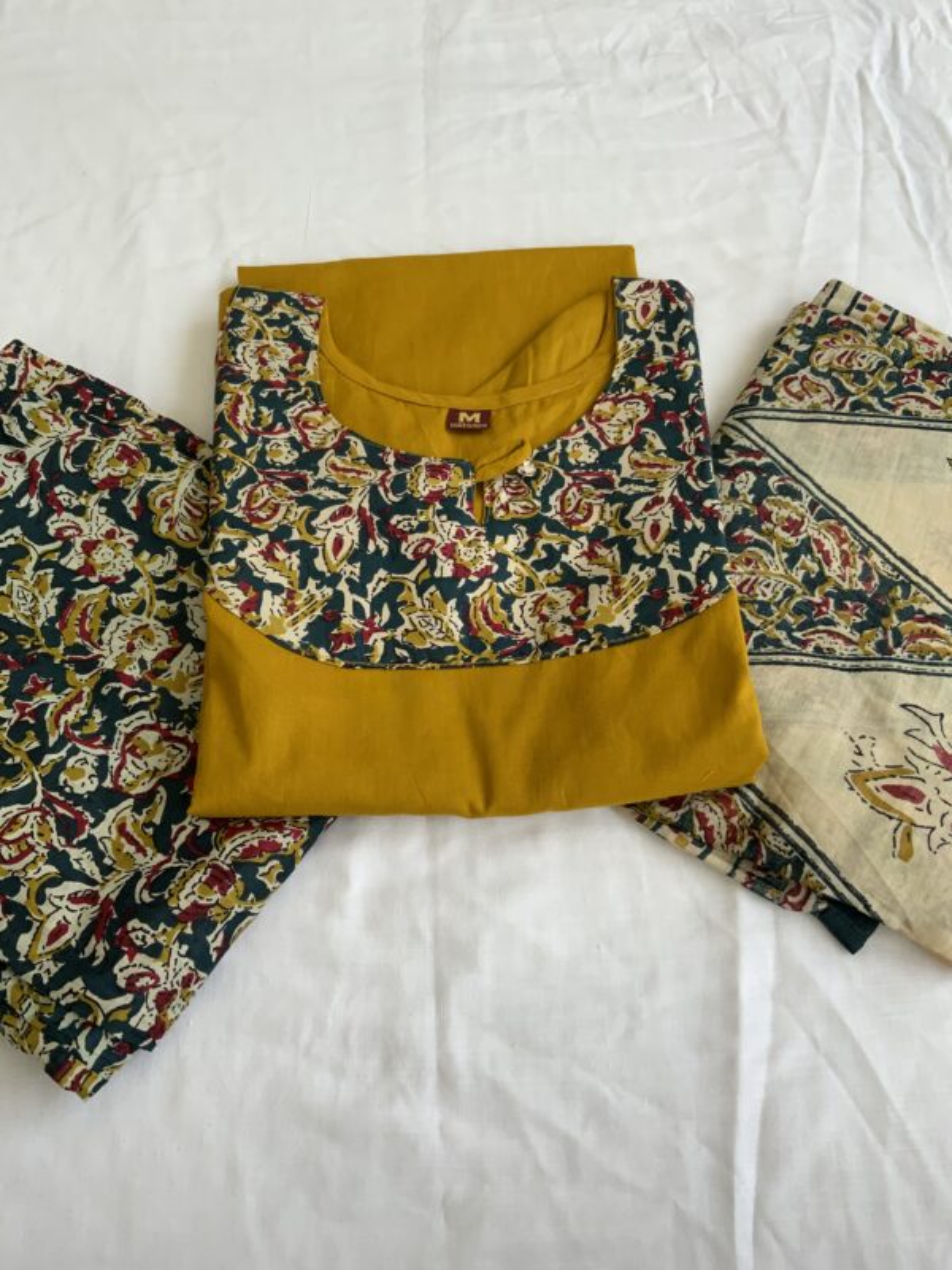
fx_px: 1063
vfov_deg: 61.7
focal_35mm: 29
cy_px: 635
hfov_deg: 48.2
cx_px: 476
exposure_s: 1/318
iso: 16
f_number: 1.8
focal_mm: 3
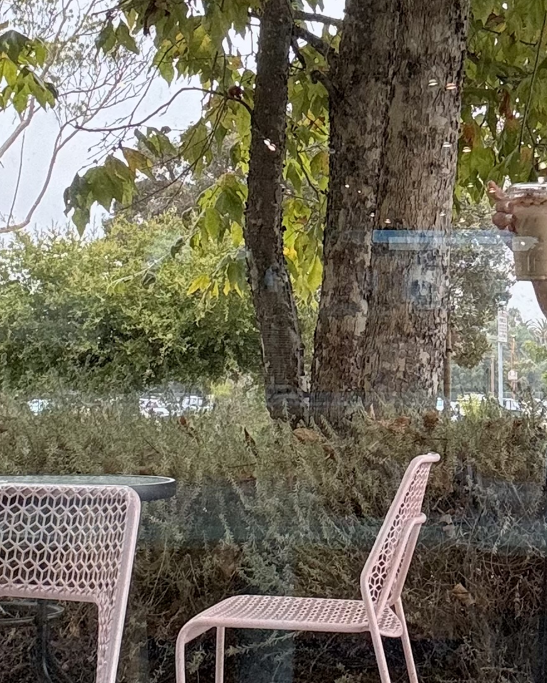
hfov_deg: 18.4
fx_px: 1679
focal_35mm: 83
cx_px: 428
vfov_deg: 22.9
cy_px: 210
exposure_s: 1/60
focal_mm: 2.69
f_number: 1.9
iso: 125
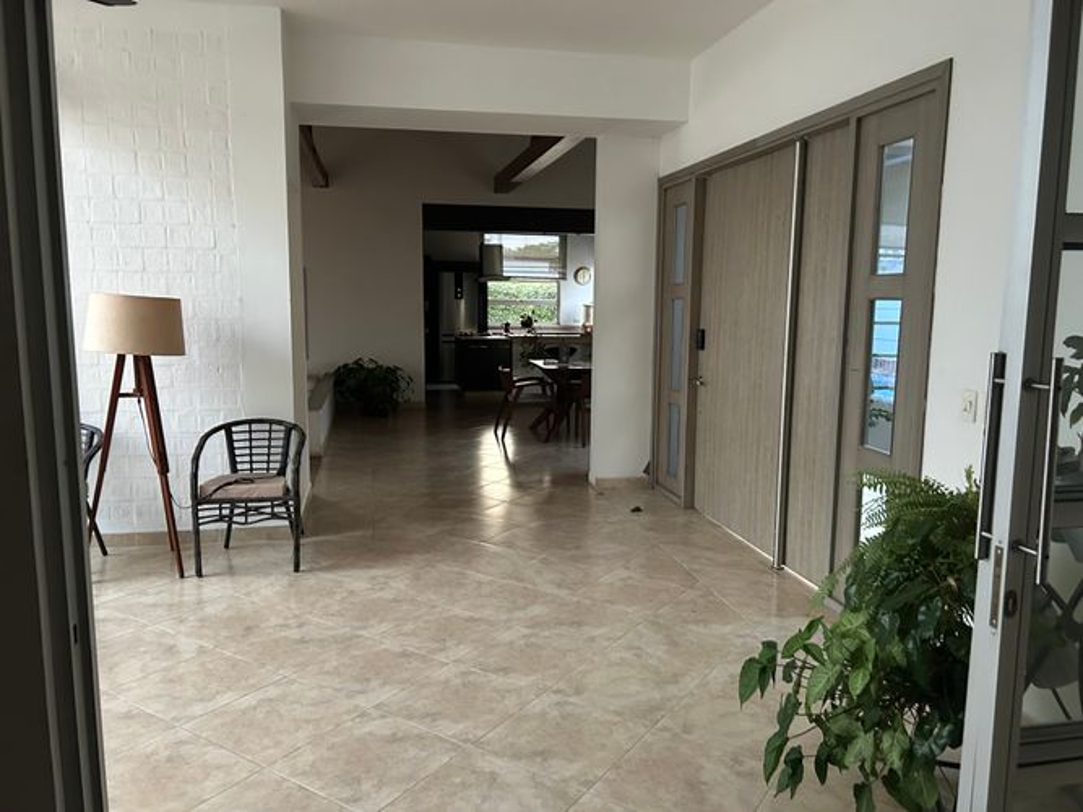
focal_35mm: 26
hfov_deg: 67.3
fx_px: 813
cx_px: 542
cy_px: 406
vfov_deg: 53.0
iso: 500
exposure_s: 1/44
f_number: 1.5
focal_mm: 5.7
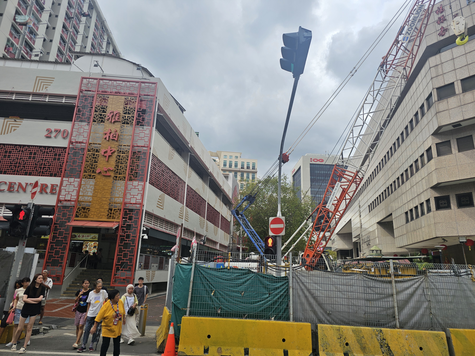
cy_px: 178
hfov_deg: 73.9
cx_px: 238
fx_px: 316
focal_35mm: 23
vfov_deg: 58.9
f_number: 1.7
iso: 10
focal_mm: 6.3
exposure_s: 1/566
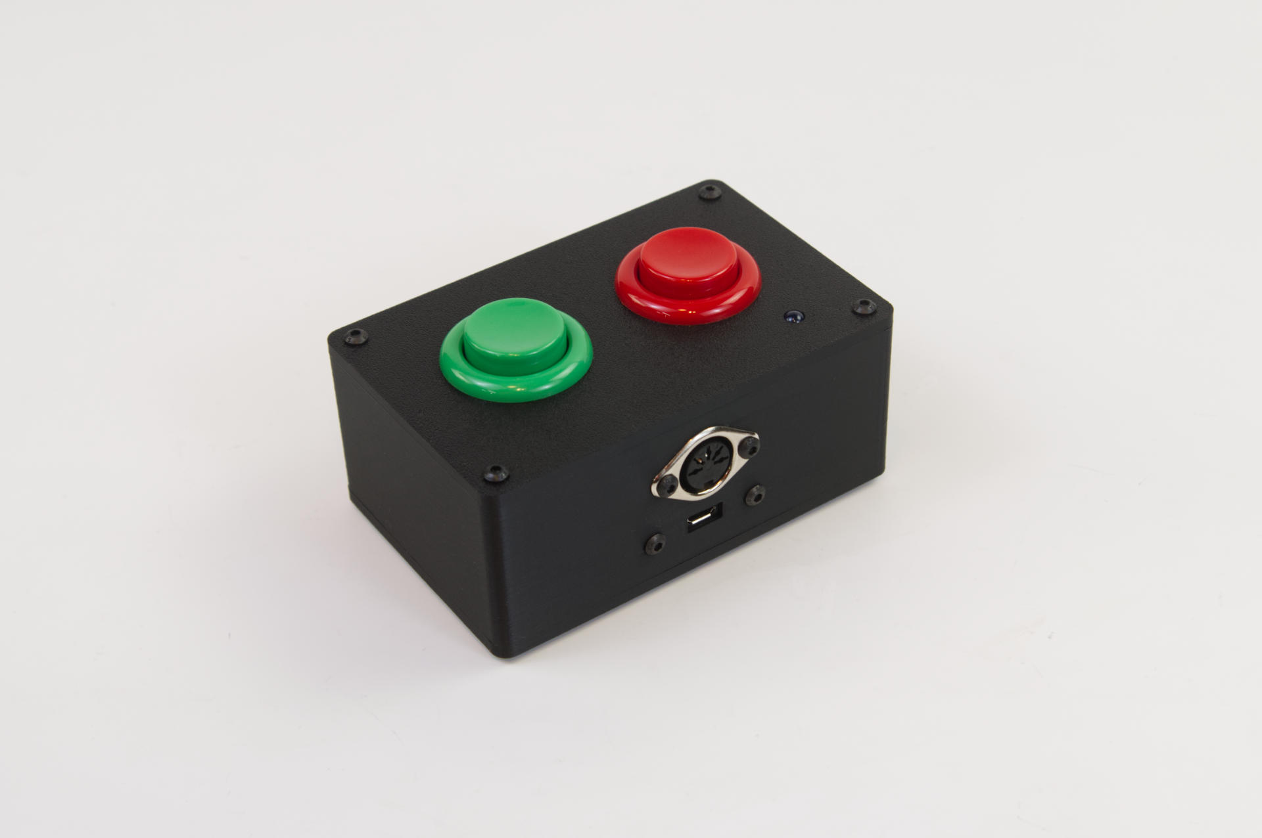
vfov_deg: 28.9
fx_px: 1628
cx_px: 631
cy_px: 419
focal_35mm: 46
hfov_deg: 42.4
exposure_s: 1/60
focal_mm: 31
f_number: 6.3
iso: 200
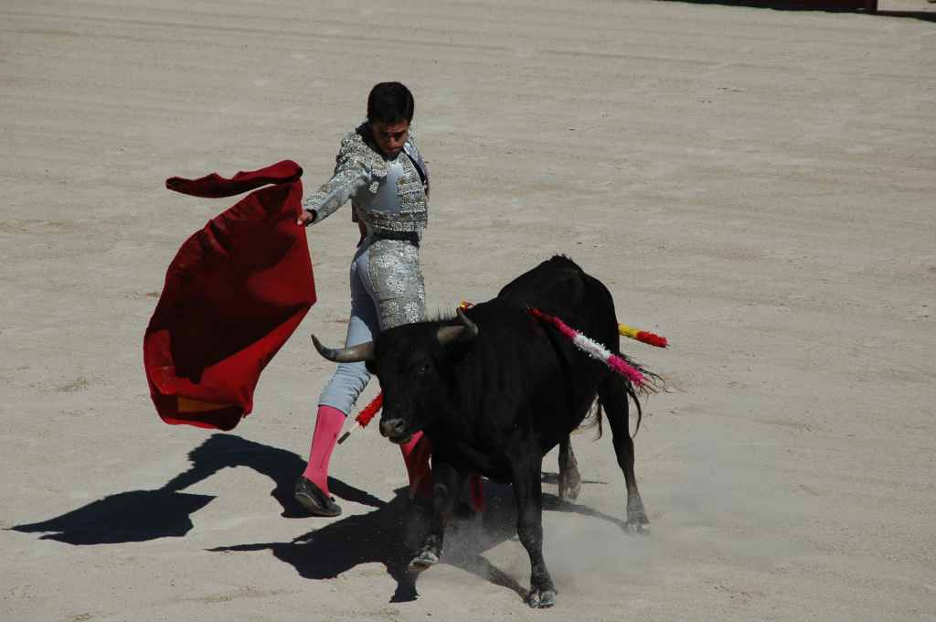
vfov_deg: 6.1
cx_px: 468
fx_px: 5843
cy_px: 311
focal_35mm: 225
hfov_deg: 9.2
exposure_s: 1/2500
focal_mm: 150
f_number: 8
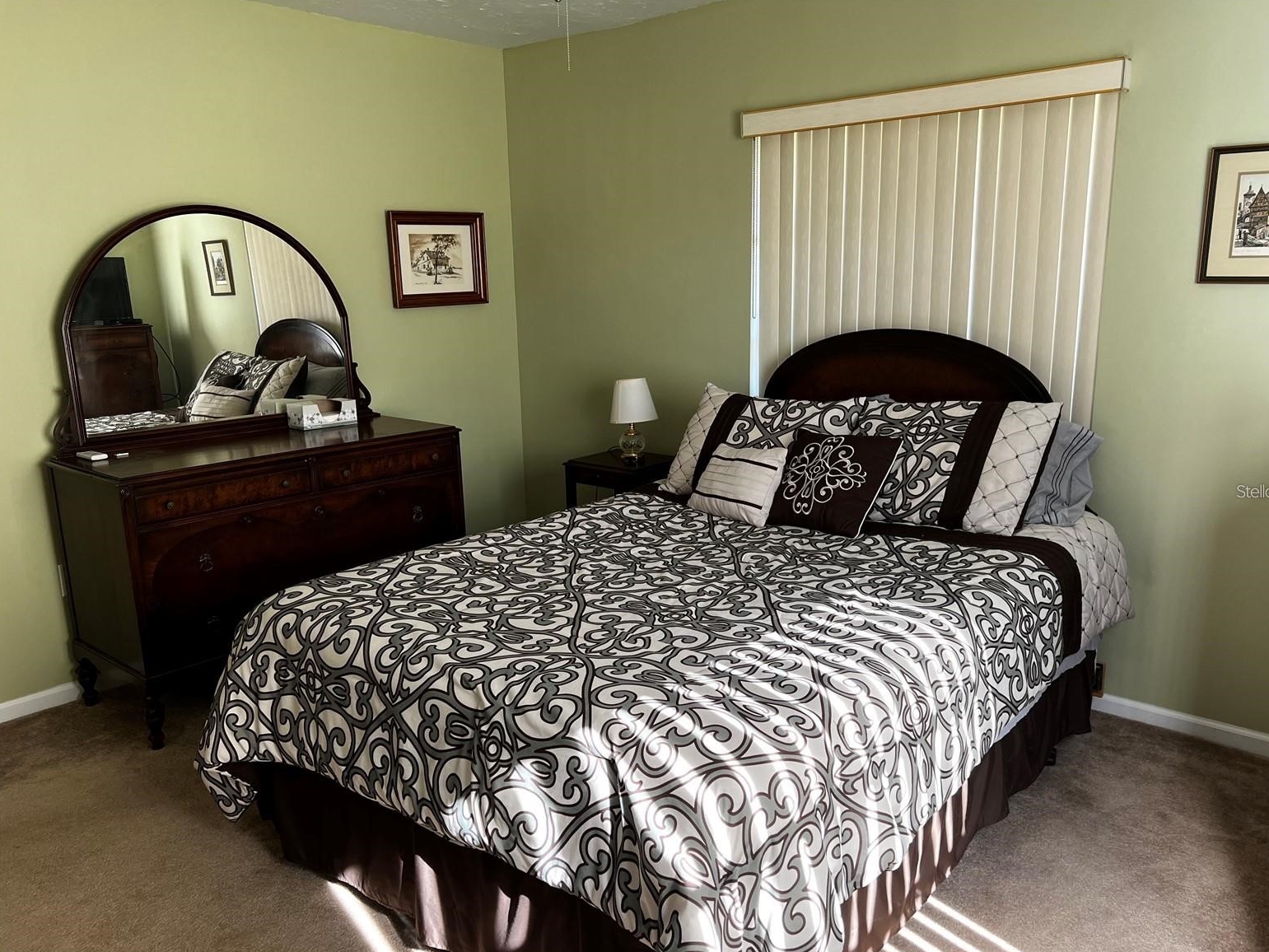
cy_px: 491
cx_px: 655
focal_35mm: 27
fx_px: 990
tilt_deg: -13.3
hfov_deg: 65.3
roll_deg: +1.0
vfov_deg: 51.4
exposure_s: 1/121
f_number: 1.5
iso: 100
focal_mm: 5.7
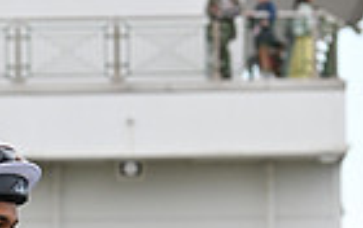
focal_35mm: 400
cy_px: 475
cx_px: 99
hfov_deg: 5.2
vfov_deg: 3.3
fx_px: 3964
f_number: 4.5
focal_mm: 95
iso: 800
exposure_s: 1/2000
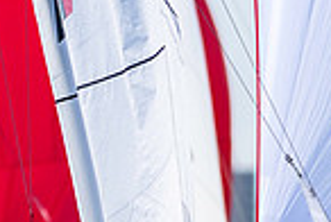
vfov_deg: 0.8
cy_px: 284
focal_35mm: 1823
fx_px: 16796
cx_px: 150
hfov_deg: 1.1
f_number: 5
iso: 200
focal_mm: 300
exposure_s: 1/3200
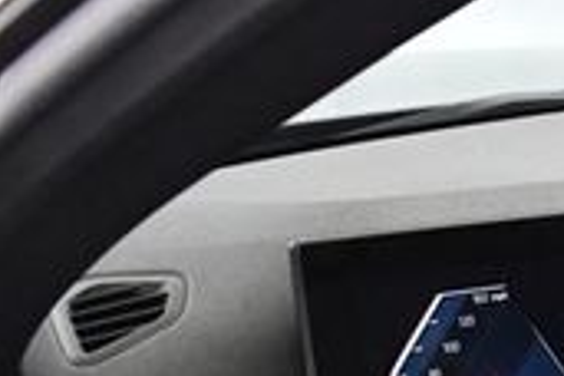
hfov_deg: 13.5
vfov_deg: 9.8
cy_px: 571
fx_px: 2115
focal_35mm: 135
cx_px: 1052
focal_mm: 18
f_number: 3.5
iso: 3200
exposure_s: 1/80
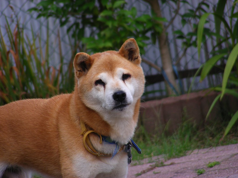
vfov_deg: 3.9
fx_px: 2613
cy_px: 89
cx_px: 119
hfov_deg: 5.2
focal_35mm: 380
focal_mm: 63.3
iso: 50
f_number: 3.5
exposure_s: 1/156
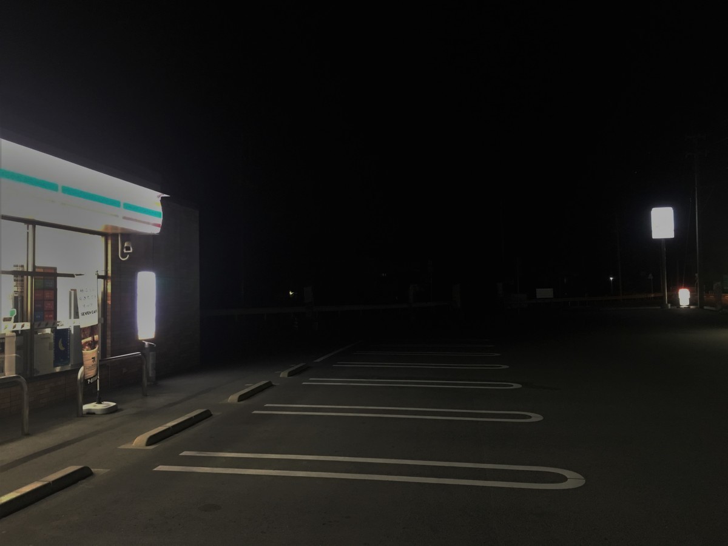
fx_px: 610
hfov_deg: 61.7
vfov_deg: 48.2
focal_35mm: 29
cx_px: 364
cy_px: 273
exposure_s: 1/4
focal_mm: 4.15
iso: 160
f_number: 2.2
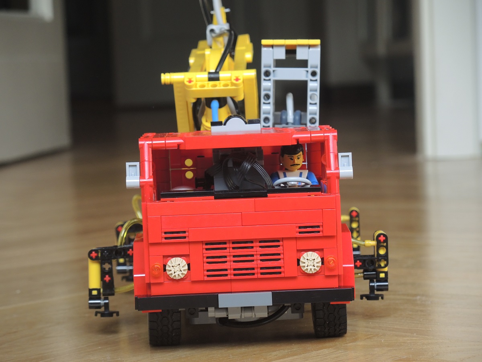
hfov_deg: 14.6
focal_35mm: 135
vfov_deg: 11.0
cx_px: 241
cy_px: 181
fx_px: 1880
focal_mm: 28.4
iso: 280
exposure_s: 1/60
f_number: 3.5
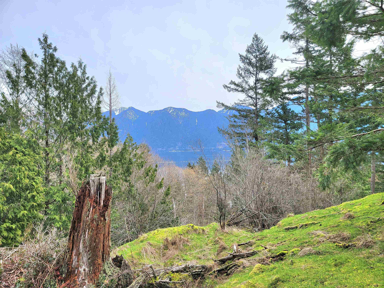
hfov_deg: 71.6
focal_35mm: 24
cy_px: 144
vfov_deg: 56.8
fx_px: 266
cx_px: 192
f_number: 1.8
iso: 16
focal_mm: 6.7
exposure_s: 1/625
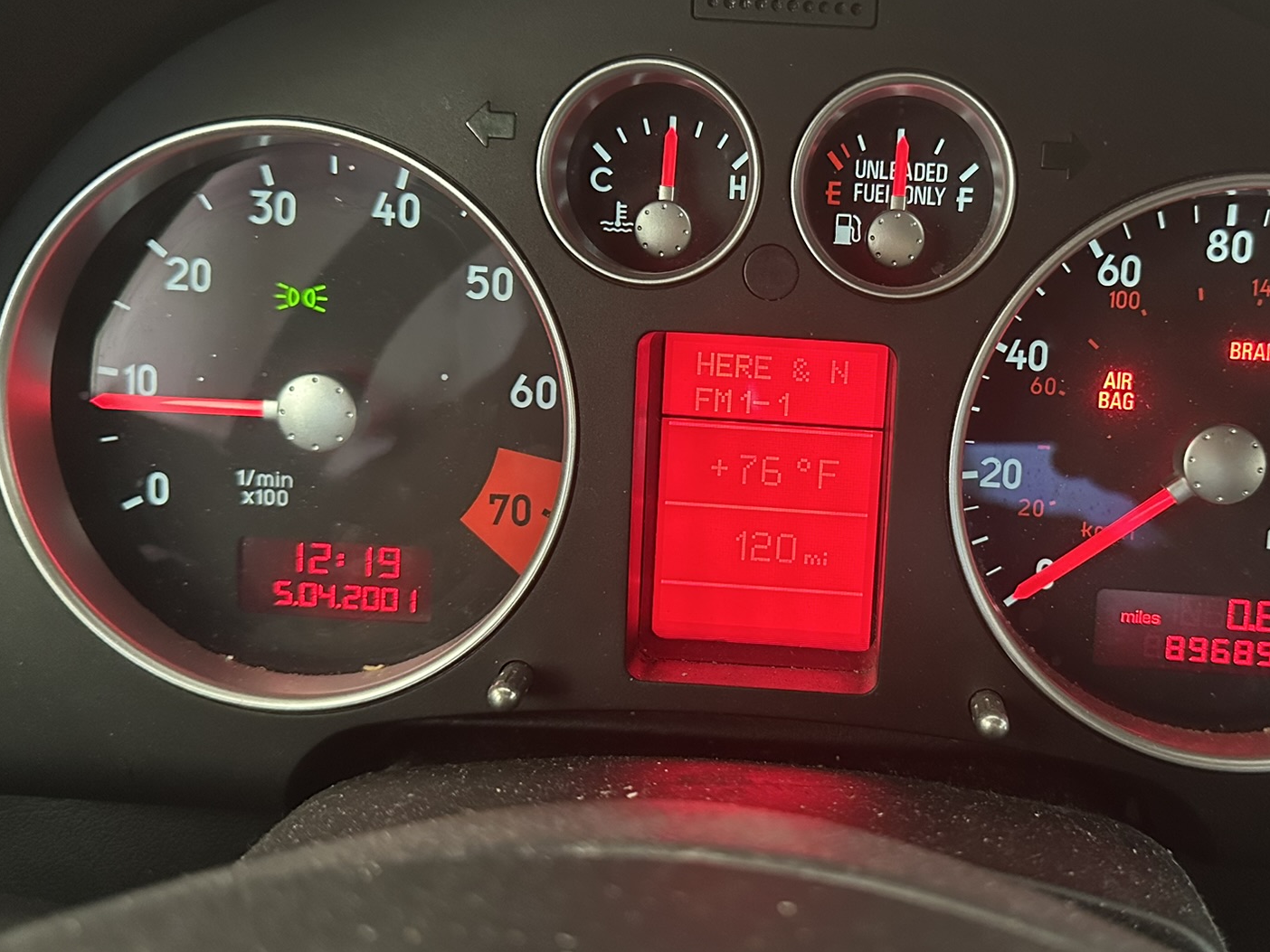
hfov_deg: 51.9
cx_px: 819
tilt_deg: -24.4
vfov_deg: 40.6
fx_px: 1284
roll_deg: -3.4
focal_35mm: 35
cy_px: 410
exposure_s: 1/38
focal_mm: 6.86
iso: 1000
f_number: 1.78
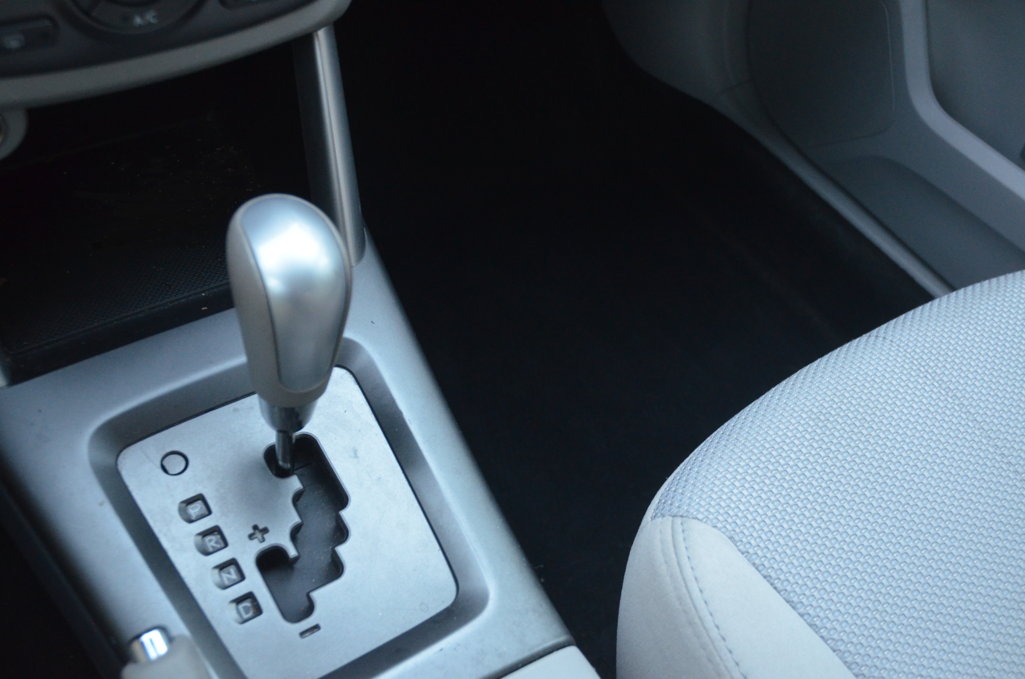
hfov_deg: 51.4
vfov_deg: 35.3
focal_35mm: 38
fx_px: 1065
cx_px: 512
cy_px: 340
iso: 2000
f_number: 3.8
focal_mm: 25
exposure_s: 1/30
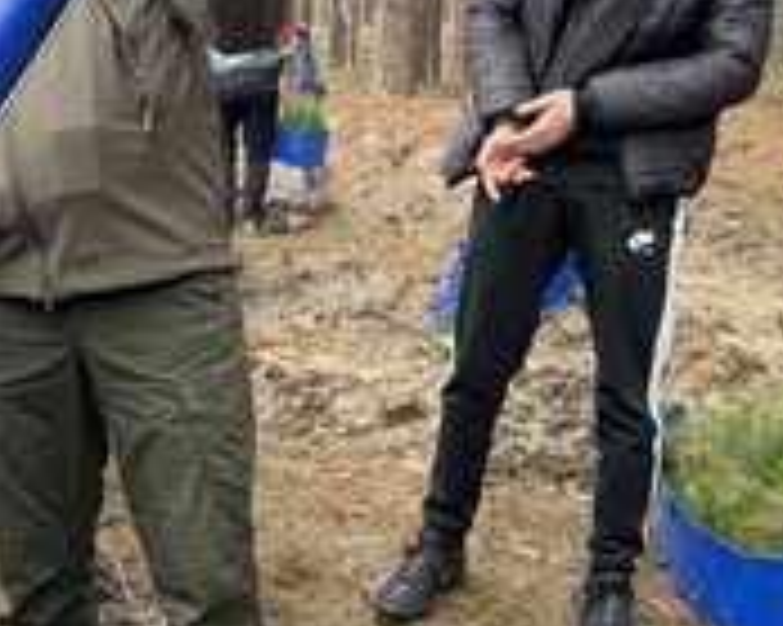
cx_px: 243
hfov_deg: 34.3
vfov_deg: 27.5
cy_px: 122
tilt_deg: -6.8
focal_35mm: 54
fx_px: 1251
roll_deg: +0.0
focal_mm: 6.76
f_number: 1.78
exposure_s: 1/349
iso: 80
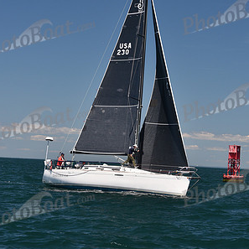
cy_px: 69
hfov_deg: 13.1
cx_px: 139
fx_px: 1082
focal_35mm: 133
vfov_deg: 13.1
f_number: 5.6
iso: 250
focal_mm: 80
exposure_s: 1/800
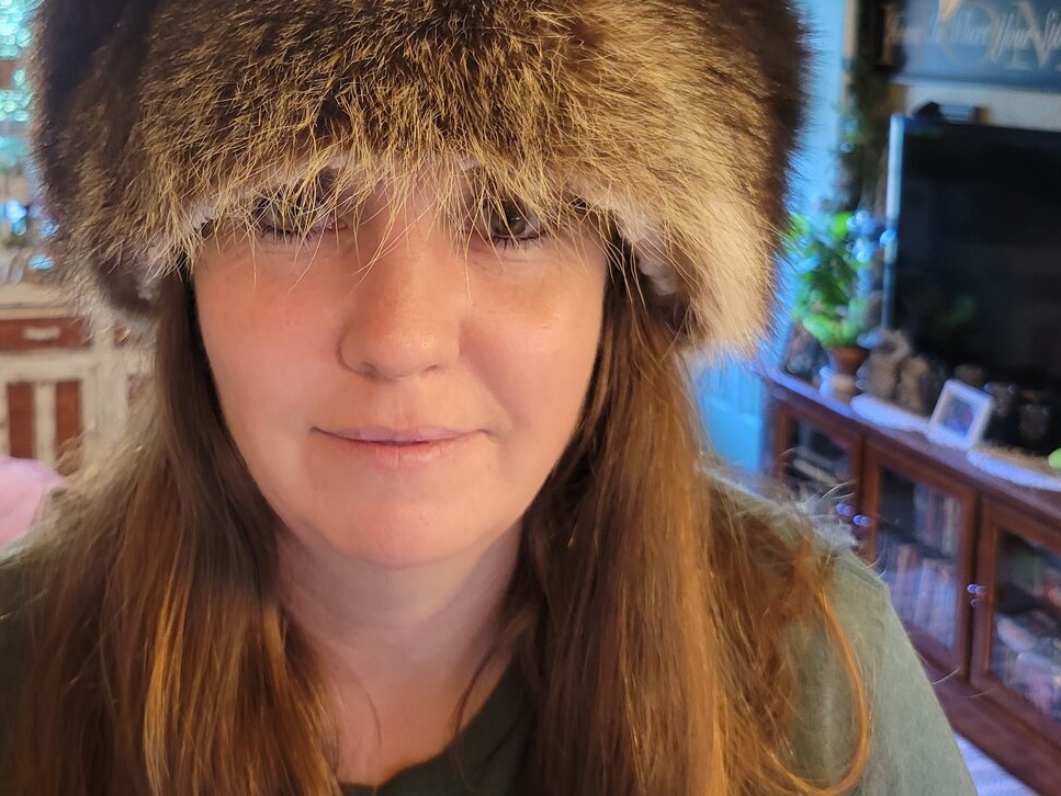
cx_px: 366
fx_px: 1318
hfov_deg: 43.3
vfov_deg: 33.0
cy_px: 204
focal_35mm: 43
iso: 320
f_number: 1.8
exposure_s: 1/40
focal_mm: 5.4
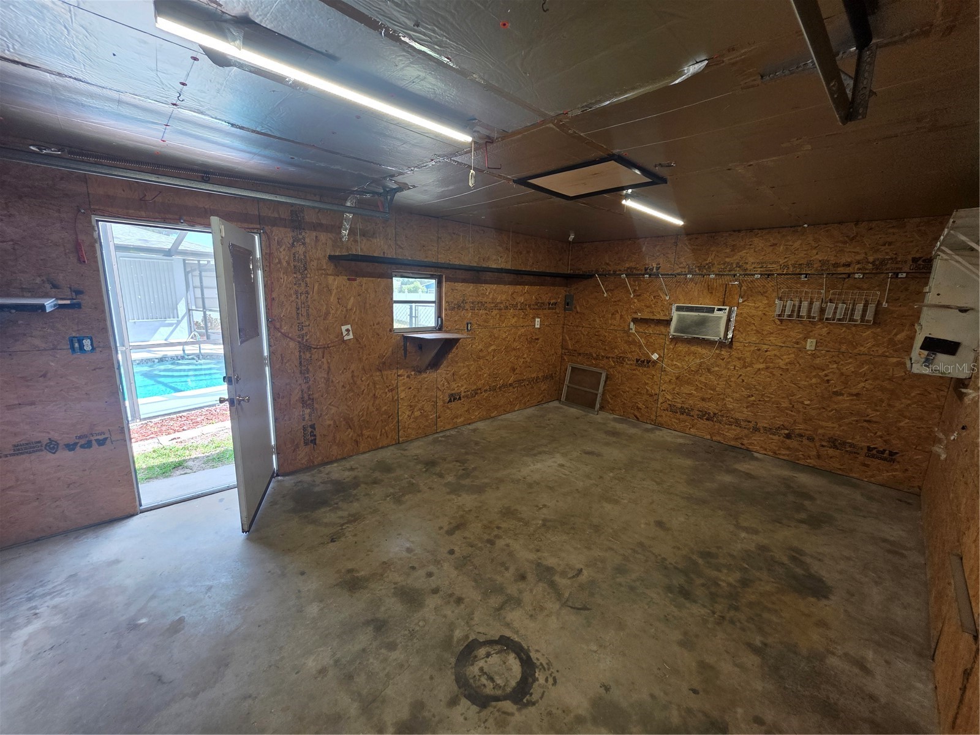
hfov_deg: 106.2
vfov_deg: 89.9
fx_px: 368
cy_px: 368
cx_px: 490
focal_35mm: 13
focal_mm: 2.2
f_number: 1.9
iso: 64
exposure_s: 1/120
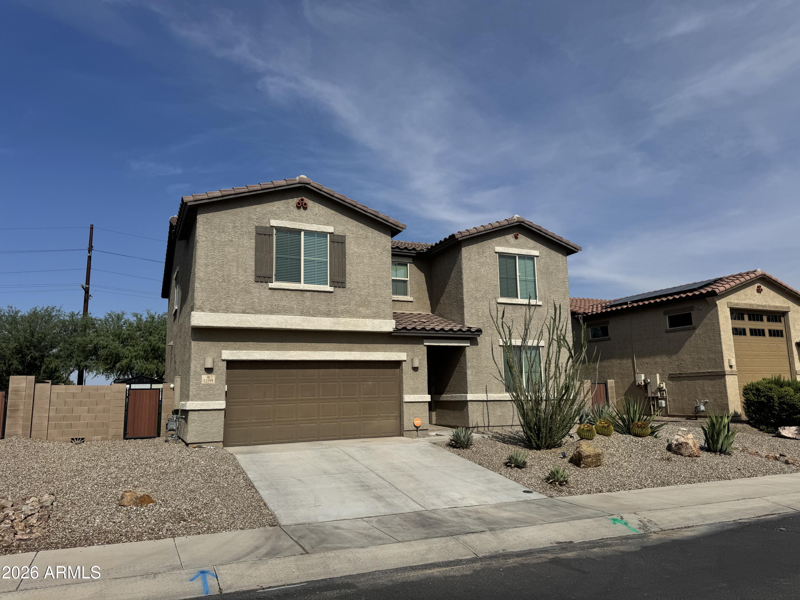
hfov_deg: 71.6
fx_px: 555
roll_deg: +1.3
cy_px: 300
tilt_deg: +8.6
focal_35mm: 24
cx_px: 400
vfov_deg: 56.8
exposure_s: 1/9009
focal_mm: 6.76
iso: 80
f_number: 1.78
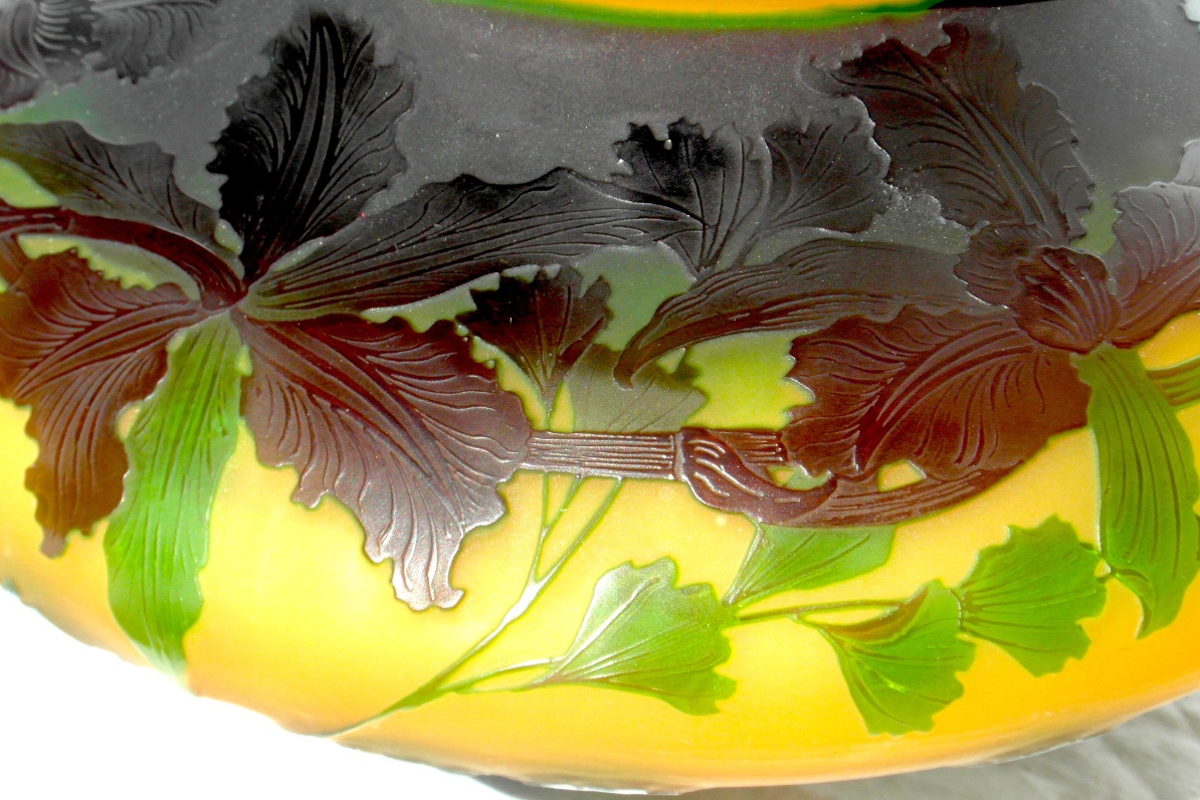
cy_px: 396
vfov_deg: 14.9
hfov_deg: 22.1
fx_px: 3066
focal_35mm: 92
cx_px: 600
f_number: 5.6
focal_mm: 14.3
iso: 80
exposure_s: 1/250
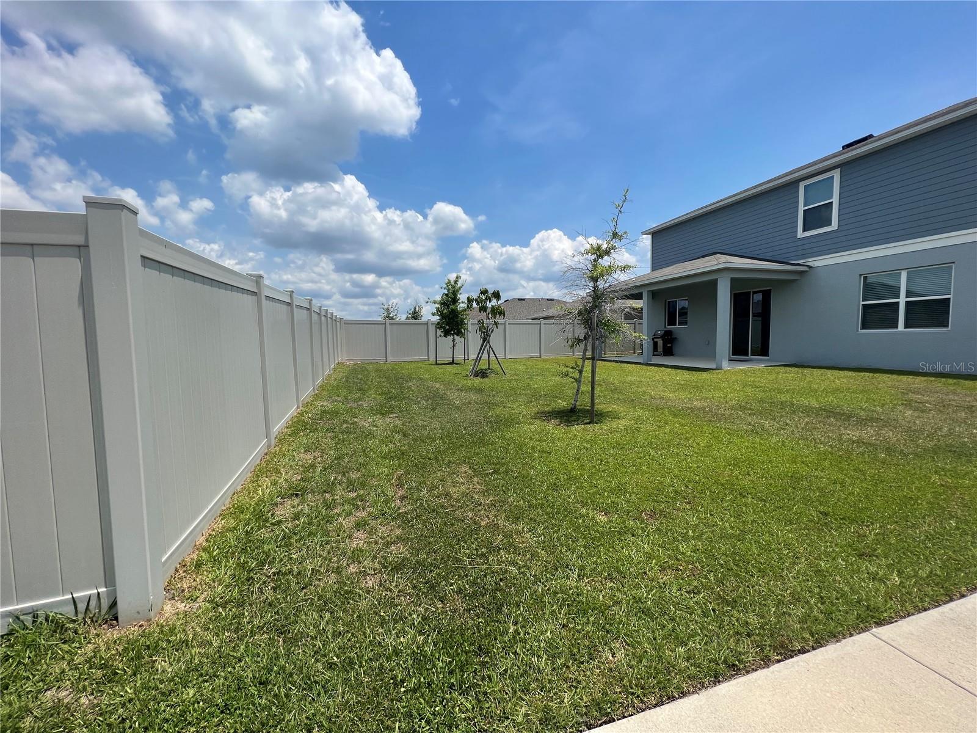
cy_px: 366
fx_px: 367
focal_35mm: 13
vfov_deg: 89.9
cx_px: 488
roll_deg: +1.0
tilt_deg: -3.5
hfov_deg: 106.2
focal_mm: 1.57
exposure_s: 1/2320
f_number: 1.8
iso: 32
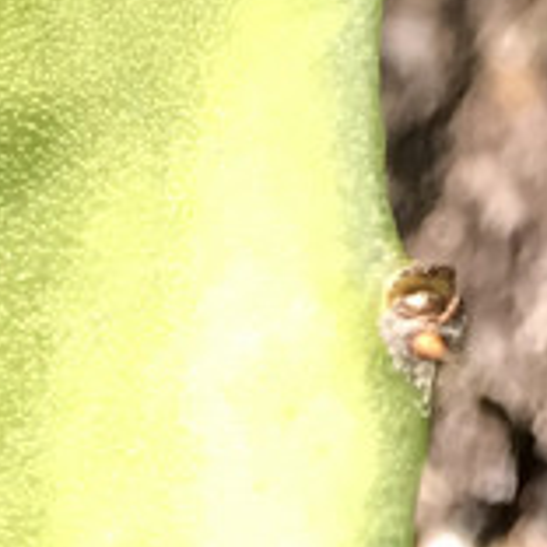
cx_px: 856
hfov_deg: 12.9
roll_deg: -5.2
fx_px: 2270
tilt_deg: +6.3
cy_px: -842
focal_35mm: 127
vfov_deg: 11.1
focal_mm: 3.99
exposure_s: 1/504
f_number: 1.8
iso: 20
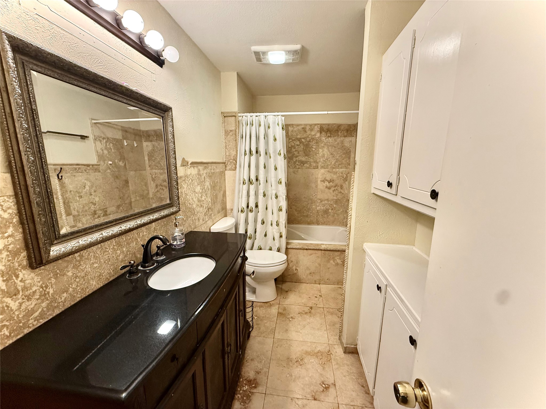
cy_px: 204
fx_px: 221
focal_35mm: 14
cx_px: 273
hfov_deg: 102.1
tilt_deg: -10.8
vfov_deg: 85.7
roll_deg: -0.5
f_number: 2.2
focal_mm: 2.22
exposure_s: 1/60
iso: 320
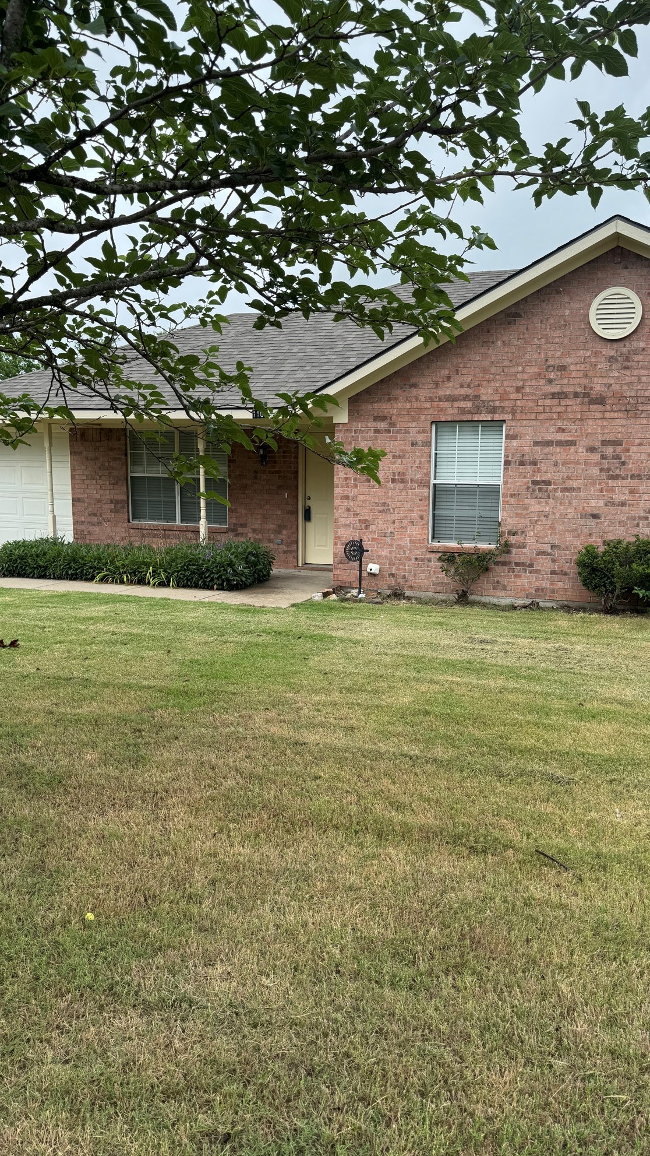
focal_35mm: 27
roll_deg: -0.4
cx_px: 350
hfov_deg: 42.9
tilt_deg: -8.3
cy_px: 586
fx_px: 827
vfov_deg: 69.9
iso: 80
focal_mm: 6.76
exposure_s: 1/1560
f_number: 1.78
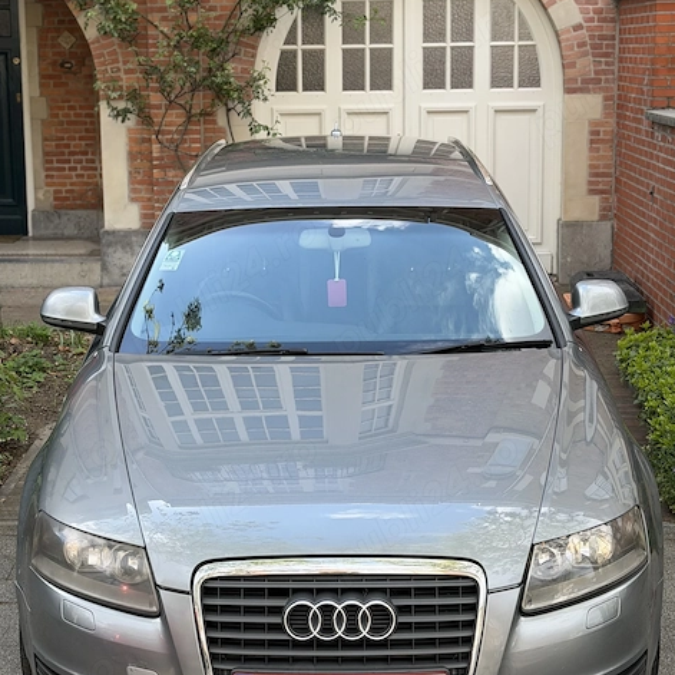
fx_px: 1588
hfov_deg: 24.0
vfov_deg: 24.0
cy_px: 335
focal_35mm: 72
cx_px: 324
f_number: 1.78
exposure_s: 1/1403
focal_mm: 6.76
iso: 80
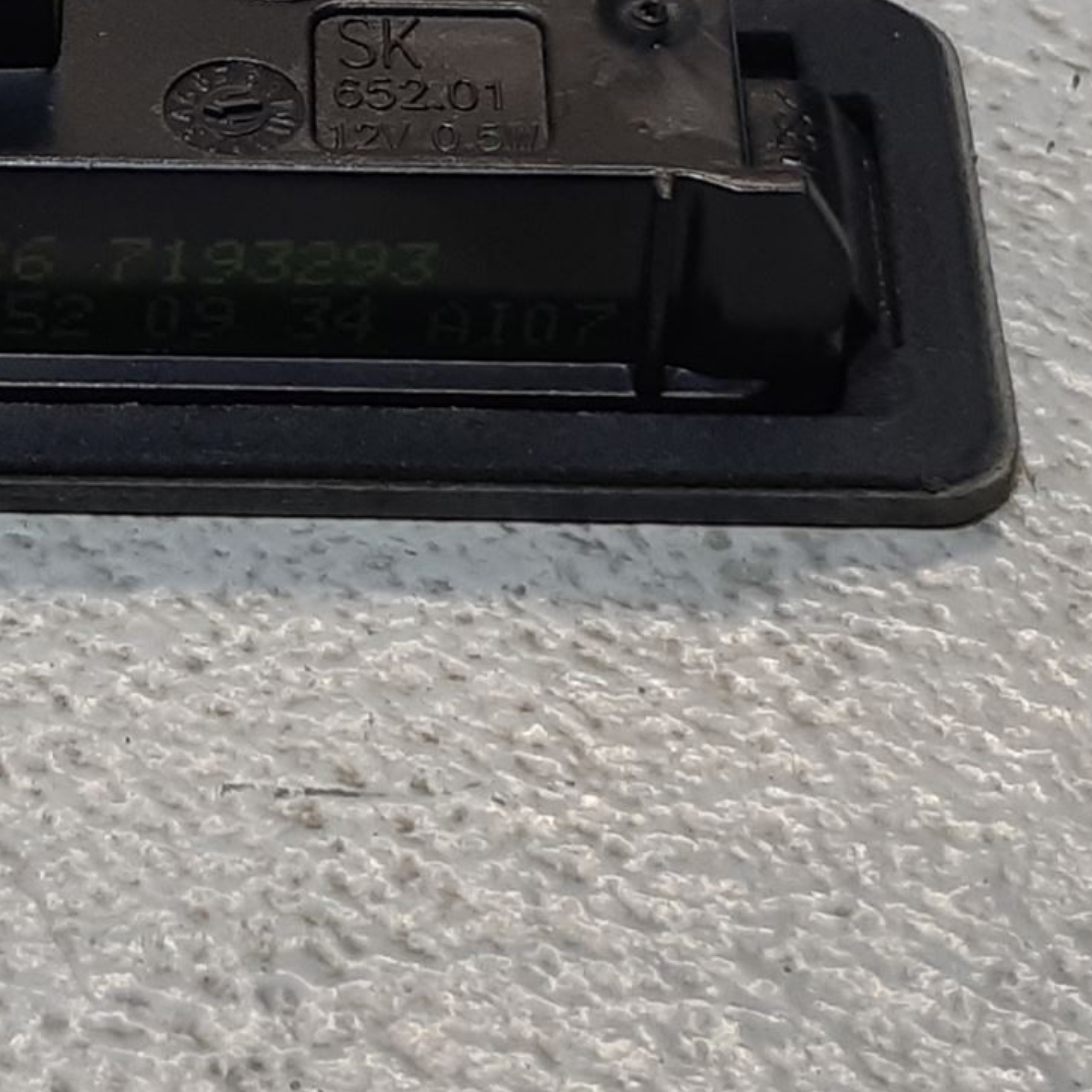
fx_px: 2320
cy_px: 201
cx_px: 198
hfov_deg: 26.0
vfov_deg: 26.0
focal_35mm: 65
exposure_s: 1/100
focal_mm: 3.93
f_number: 1.7
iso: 80
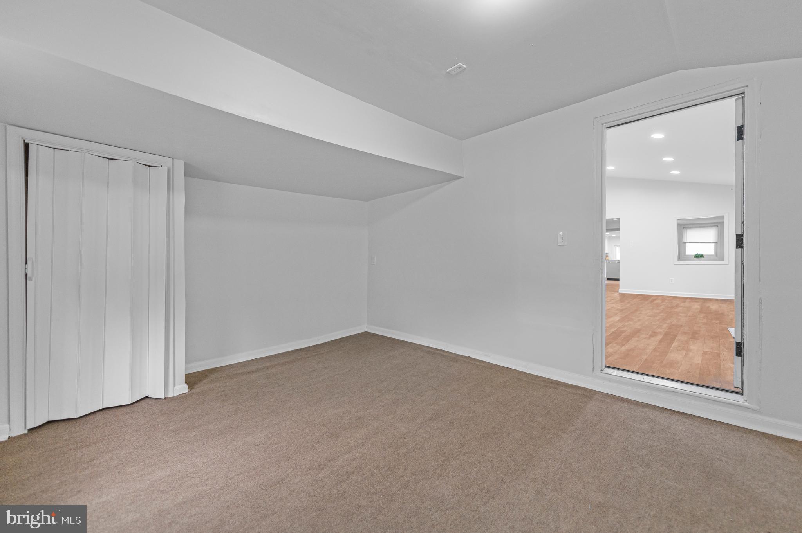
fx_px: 312
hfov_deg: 104.3
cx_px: 401
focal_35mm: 14
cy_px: 266
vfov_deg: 81.1
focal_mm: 14
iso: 720
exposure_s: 1/125
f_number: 2.8
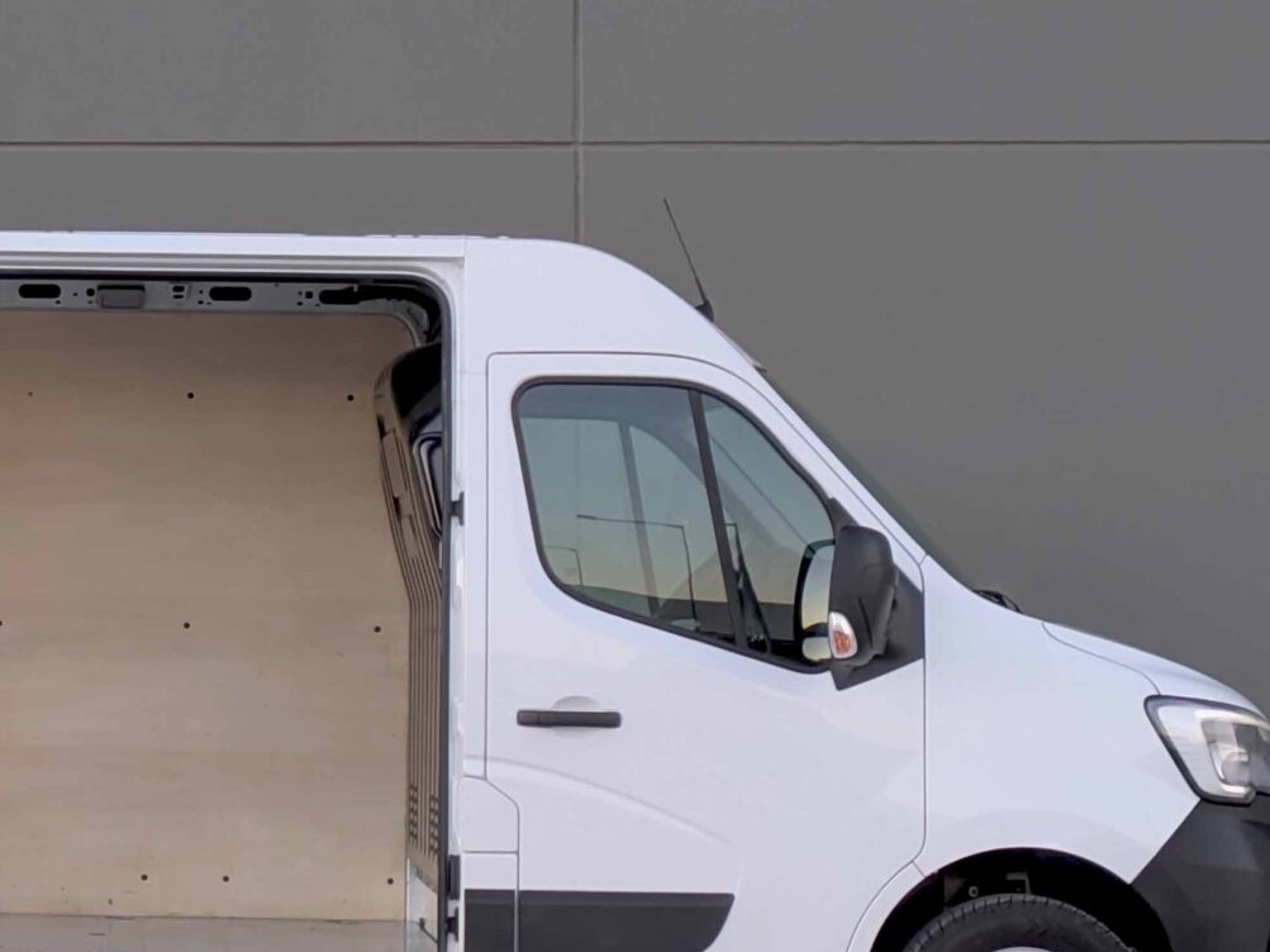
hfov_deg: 36.1
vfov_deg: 29.3
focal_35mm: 49
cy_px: 682
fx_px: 1798
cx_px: 89
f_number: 1.8
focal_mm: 6.86
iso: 80
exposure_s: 1/3200
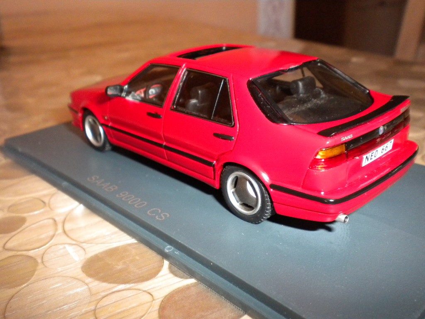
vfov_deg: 40.7
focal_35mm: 35
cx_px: 212
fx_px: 430
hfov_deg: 52.6
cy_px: 160
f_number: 4.6
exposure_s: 1/30
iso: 400
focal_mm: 6.3
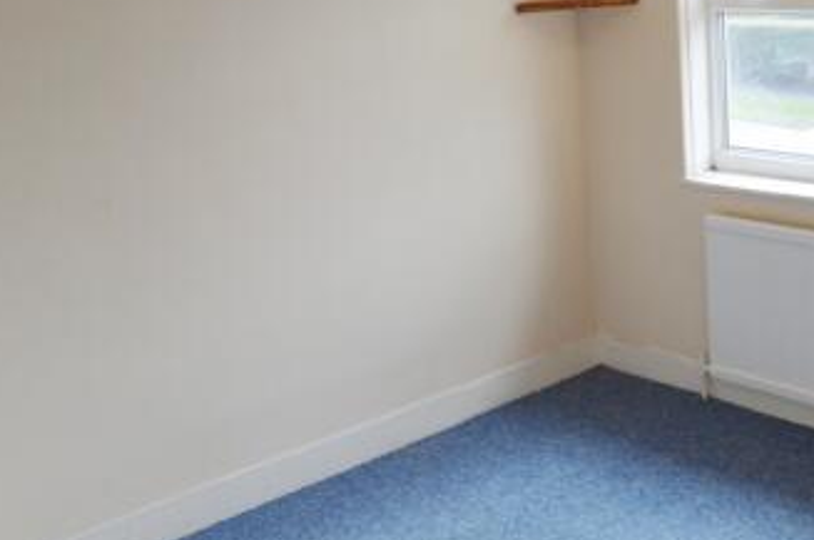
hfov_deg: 39.6
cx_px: 699
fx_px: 1061
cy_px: 170
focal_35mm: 47
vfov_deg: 28.3
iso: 400
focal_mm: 10
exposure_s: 1/100
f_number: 5
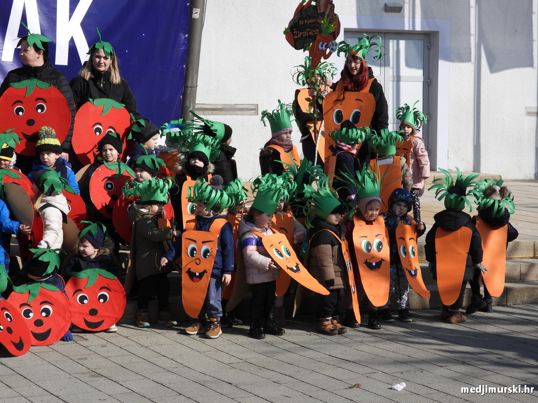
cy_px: 202
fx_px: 1243
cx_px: 269
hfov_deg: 24.4
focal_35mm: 80
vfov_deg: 18.4
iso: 100
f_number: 3.5
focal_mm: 14.4
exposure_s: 1/1250
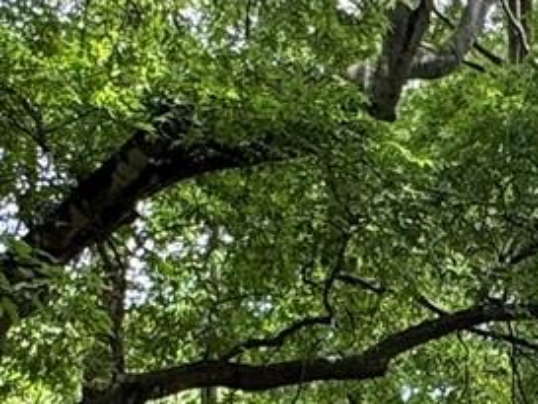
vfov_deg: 13.6
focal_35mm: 105
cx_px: 504
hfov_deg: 18.3
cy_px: 530
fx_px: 1633
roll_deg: -0.4
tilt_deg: +2.4
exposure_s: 1/104
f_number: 2.2
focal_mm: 2.22
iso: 40
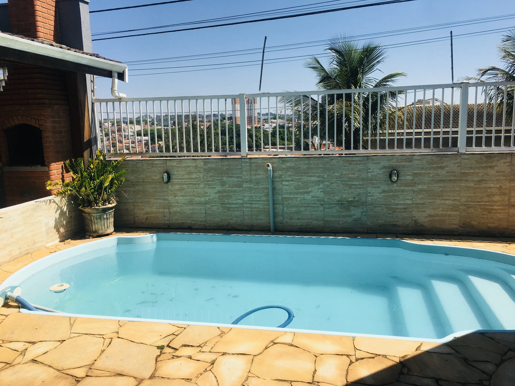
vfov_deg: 48.2
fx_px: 431
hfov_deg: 61.7
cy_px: 193
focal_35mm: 29
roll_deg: +1.1
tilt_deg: -6.9
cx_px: 258
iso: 25
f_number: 2.2
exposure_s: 1/1709
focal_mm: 4.15
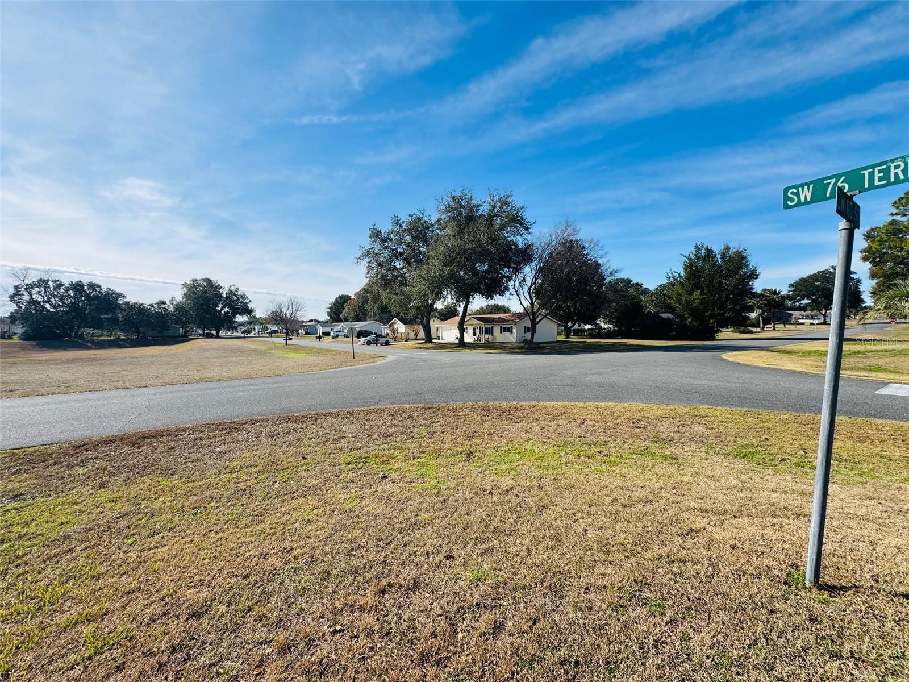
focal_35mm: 14
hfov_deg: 102.1
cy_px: 341
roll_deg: -0.6
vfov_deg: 85.7
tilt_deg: -0.4
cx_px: 454
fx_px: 368
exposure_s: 1/2083
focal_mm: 2.22
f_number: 2.2
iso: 50
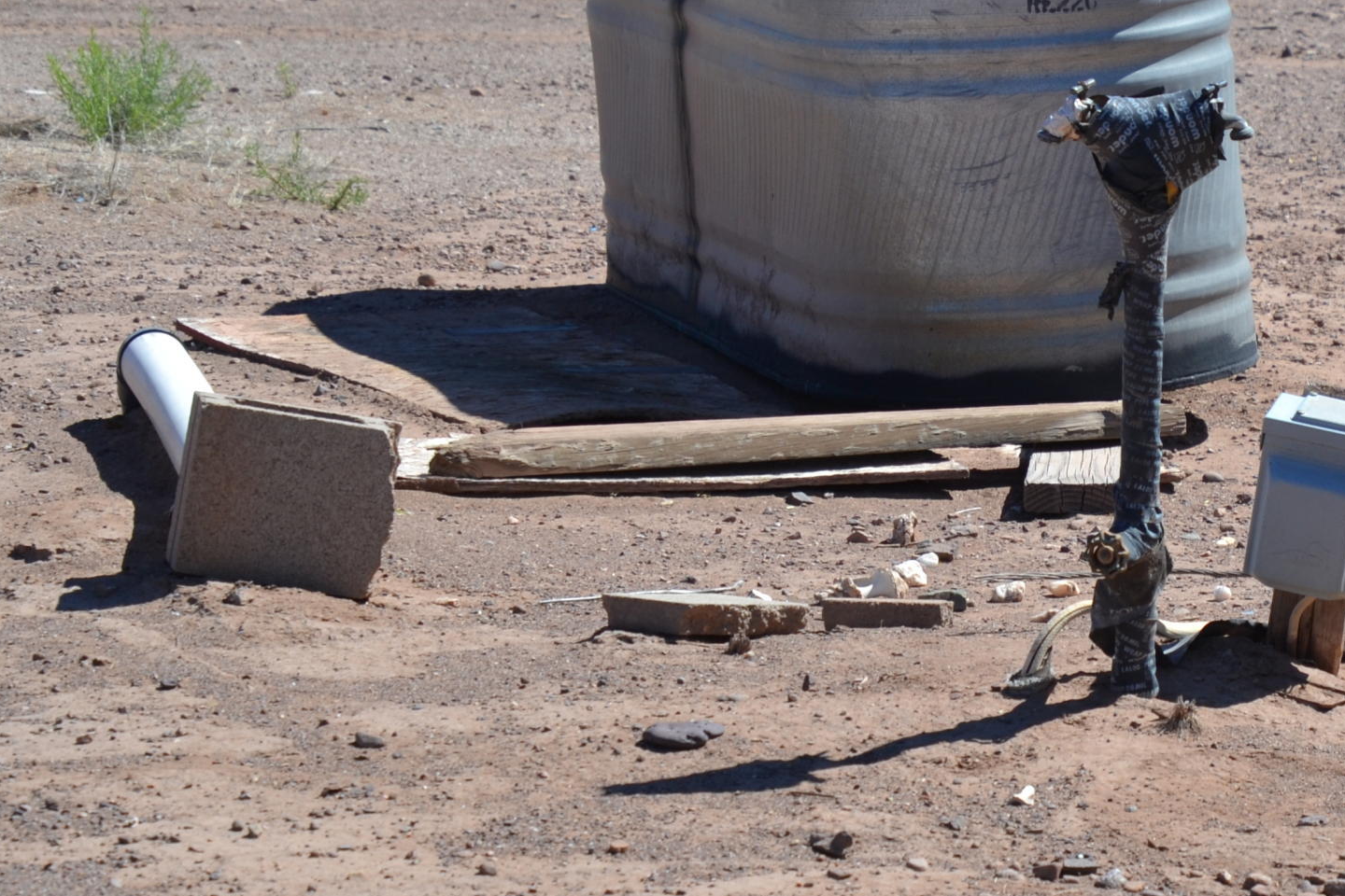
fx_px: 9340
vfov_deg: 5.5
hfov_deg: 8.2
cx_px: 1279
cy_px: 313
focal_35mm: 250
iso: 125
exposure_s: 1/500
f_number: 5.6
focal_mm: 80
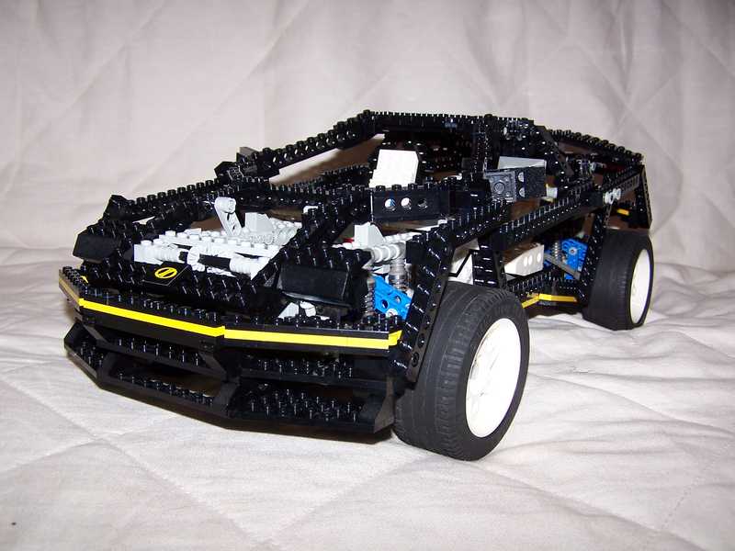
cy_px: 276
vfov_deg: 37.7
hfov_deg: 49.0
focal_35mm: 38
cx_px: 368
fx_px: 807
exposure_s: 1/60
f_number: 2.8
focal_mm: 6.3
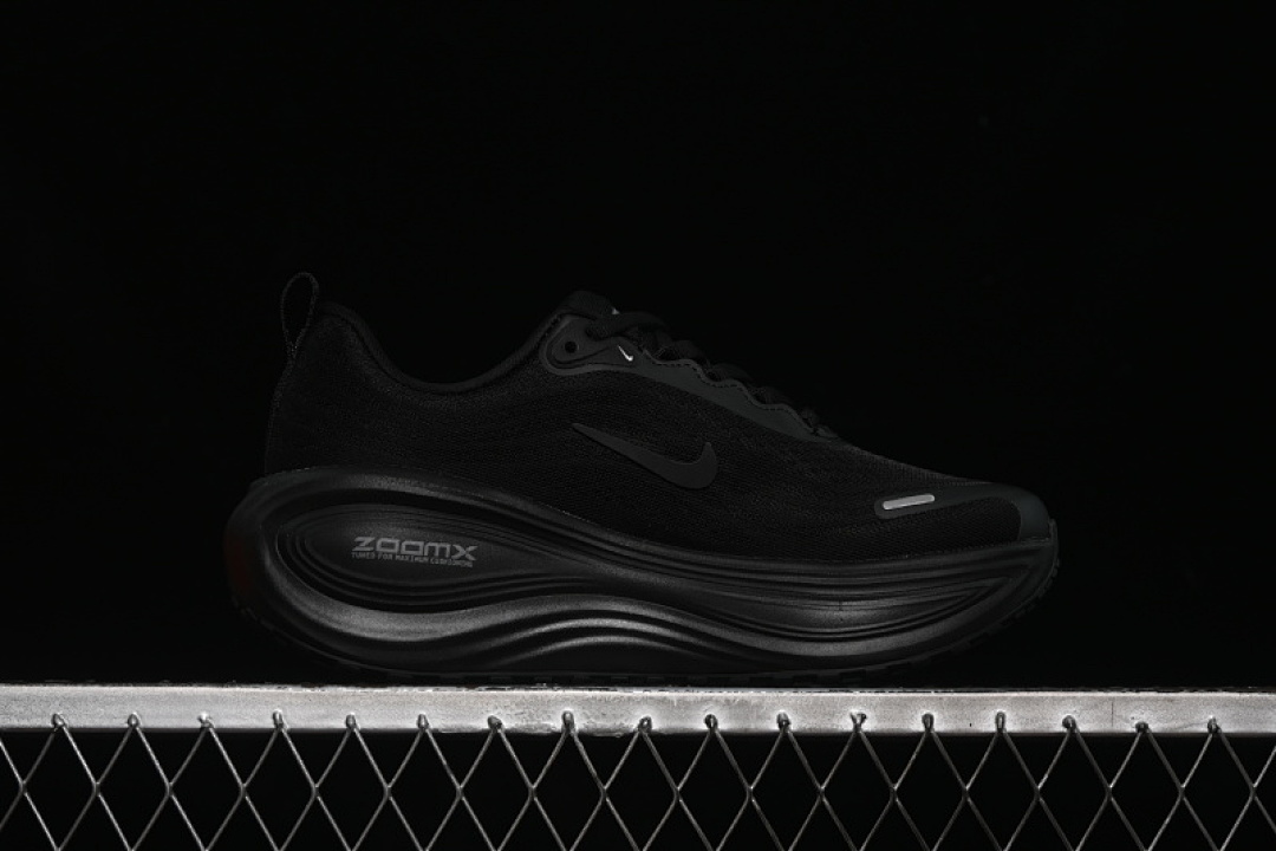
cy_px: 426
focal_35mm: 75
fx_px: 2658
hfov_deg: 27.0
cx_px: 638
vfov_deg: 18.2
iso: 160
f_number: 6.3
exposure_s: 1/40
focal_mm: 50
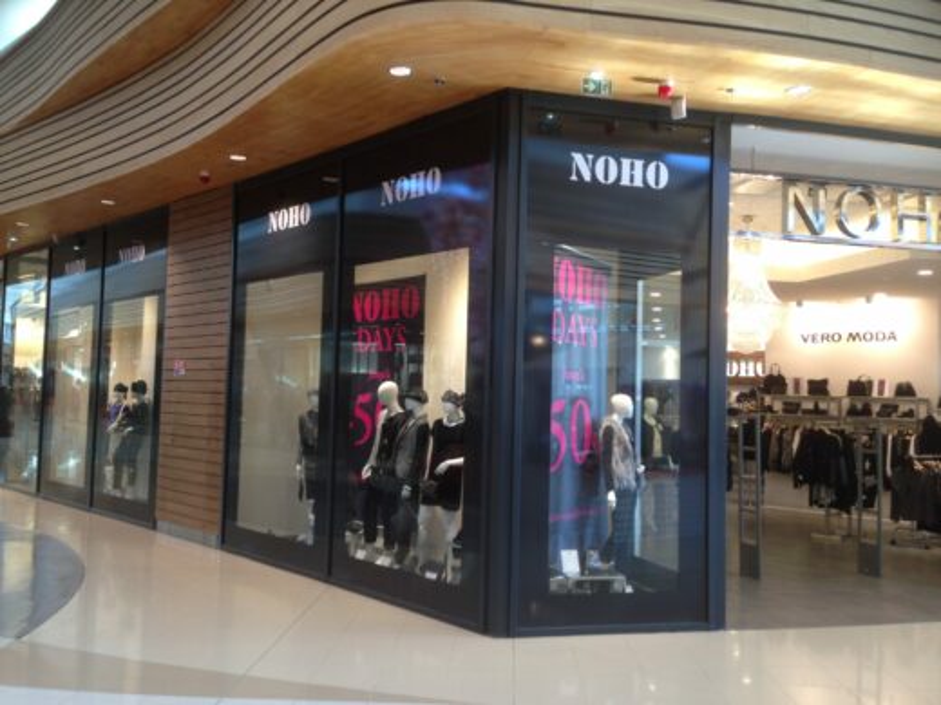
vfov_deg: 42.9
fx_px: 897
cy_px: 352
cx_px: 470
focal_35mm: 33
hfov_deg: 55.4
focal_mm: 4.12
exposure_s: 1/40
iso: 50
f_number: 2.4
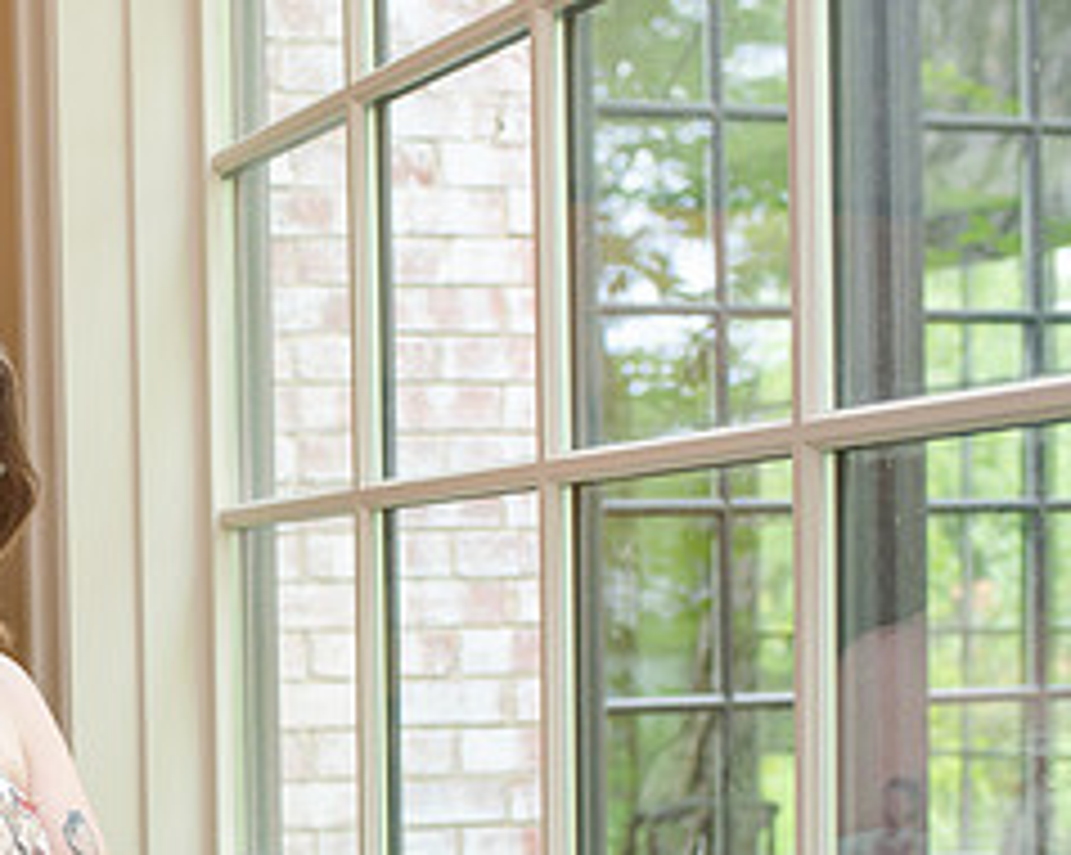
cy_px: 796
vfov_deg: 18.8
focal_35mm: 80
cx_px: -104
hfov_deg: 22.5
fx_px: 2534
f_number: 3.5
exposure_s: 1/200
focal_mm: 35
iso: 1000
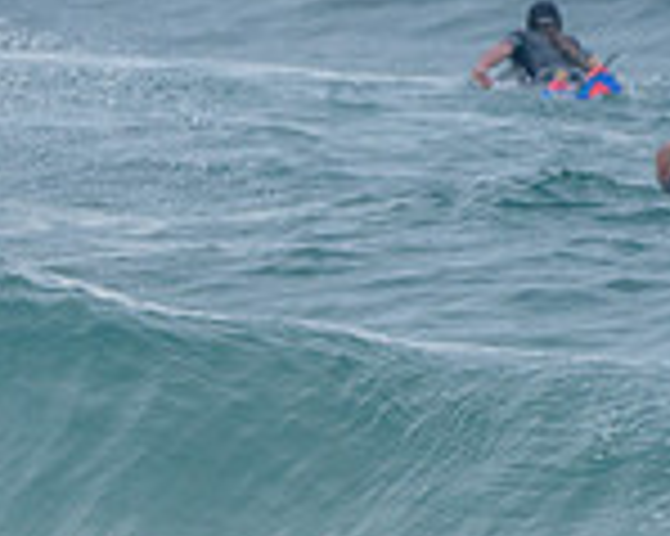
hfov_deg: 0.9
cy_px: 344
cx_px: -316
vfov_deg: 0.7
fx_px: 44389
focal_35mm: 2240
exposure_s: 1/1250
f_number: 5.6
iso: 720
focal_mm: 500
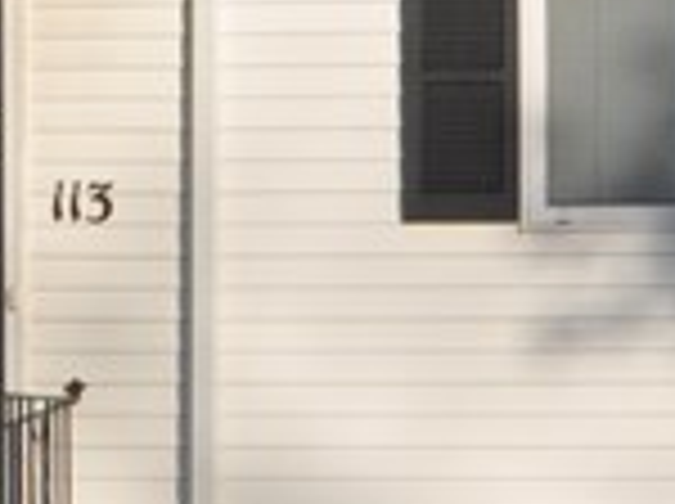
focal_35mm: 251
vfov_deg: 5.9
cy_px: 72
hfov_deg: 7.9
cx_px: 261
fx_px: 4887
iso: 200
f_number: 10
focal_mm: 24
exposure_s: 1/400
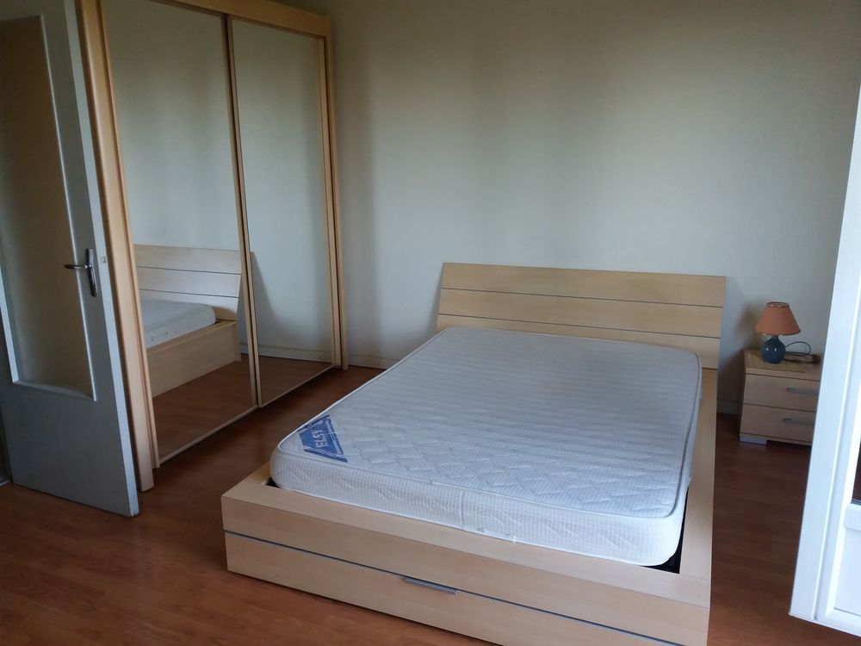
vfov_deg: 49.7
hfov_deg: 63.4
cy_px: 323
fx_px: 696
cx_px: 430
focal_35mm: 28
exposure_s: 1/100
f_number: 1.9
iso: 125
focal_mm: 3.7
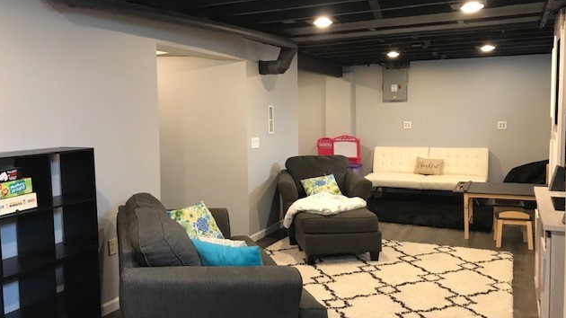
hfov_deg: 62.6
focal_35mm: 31
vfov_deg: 37.7
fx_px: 465
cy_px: 153
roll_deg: -1.0
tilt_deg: -4.0
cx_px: 284
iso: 80
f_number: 1.8
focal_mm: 3.99
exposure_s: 1/15
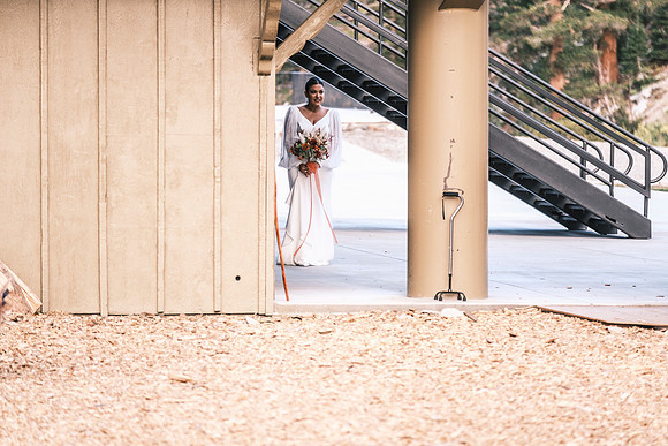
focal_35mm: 202
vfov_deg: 6.8
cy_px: 223
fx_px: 3749
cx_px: 334
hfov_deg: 10.2
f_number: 2.8
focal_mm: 134.4
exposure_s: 1/850
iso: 400
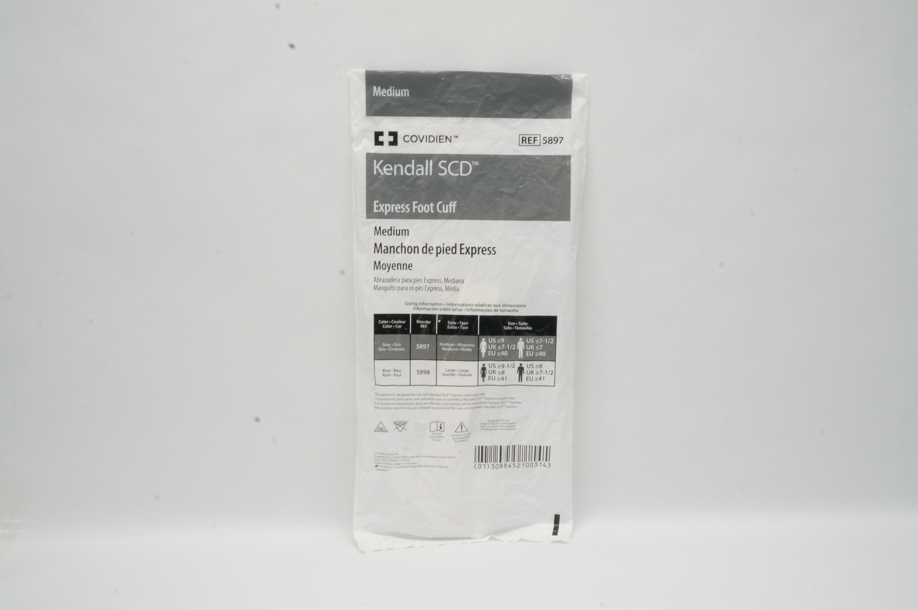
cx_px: 459
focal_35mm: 34
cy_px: 305
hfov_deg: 55.2
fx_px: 879
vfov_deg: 38.3
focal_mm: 23
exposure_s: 1/6
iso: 800
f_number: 25
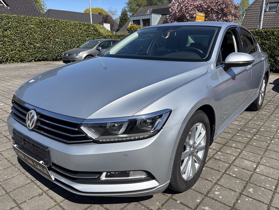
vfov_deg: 53.1
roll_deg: -0.3
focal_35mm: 26
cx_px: 140
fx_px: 210
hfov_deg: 67.3
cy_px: 105
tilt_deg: -15.7
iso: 50
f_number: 1.6
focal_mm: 5.96
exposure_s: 1/3788
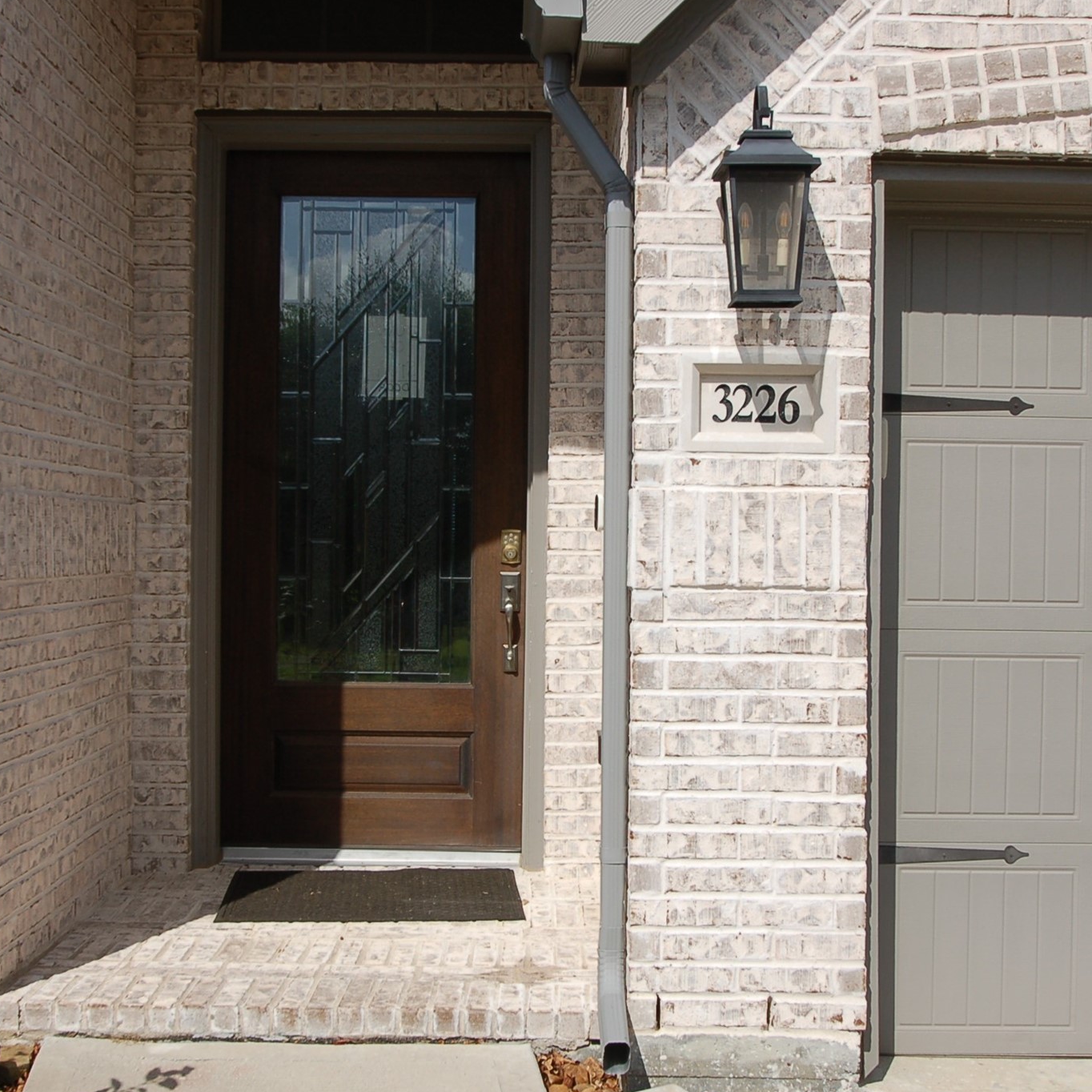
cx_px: 516
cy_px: 563
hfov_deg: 39.4
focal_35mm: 43
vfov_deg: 39.4
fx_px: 1523
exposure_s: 1/400
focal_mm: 21
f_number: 10
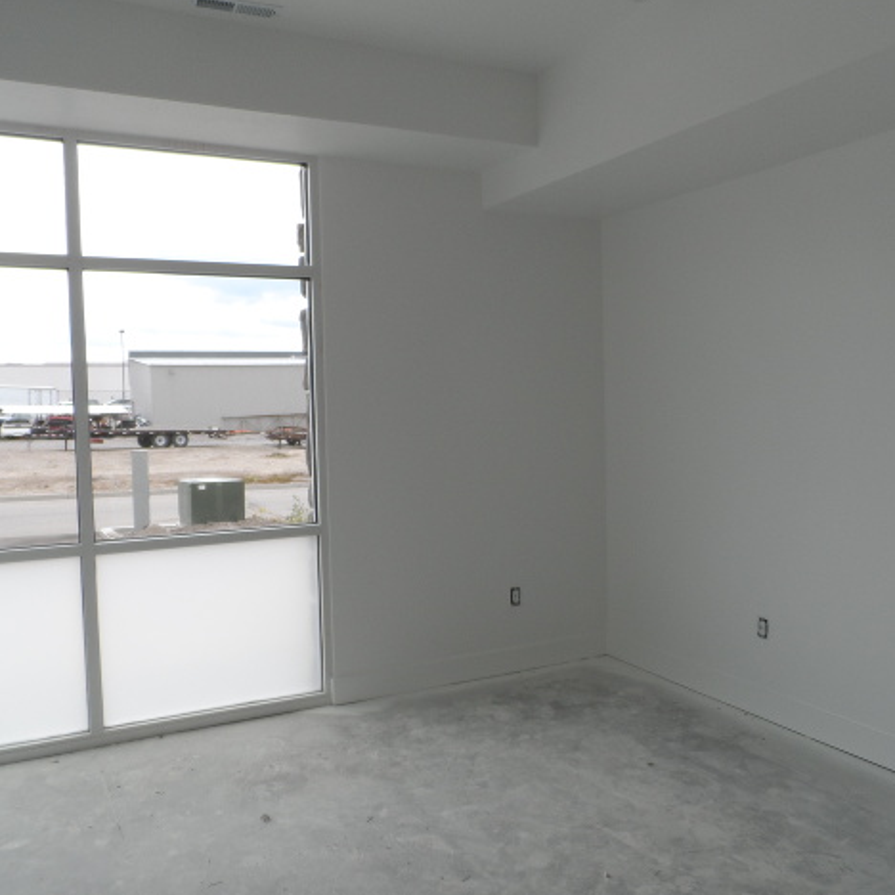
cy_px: 449
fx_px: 848
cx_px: 505
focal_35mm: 29
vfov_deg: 55.6
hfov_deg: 55.5
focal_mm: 4
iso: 80
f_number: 3.2
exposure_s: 1/350
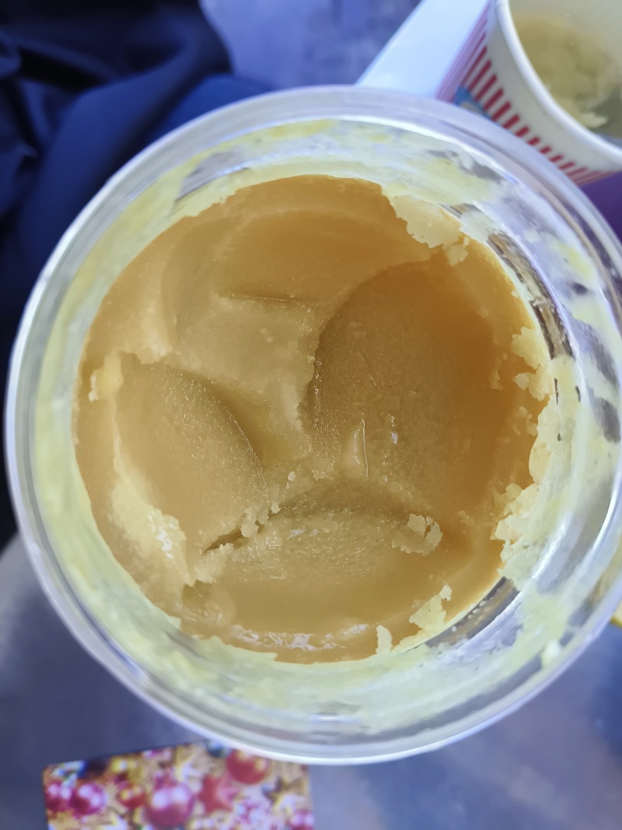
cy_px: 415
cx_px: 311
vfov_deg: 67.3
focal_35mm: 26
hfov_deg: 53.1
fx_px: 623
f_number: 1.79
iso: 102
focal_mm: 4.84
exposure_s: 1/100
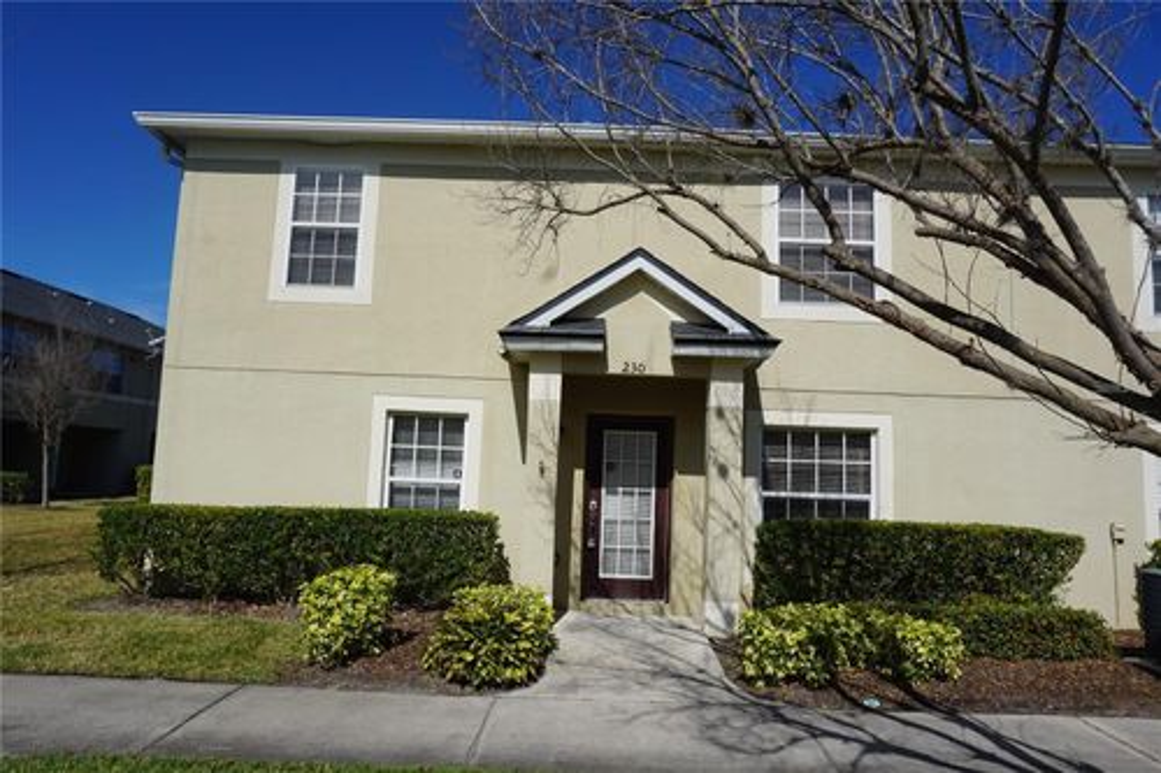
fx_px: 774
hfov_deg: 73.8
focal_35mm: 24
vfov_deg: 53.1
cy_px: 386
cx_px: 580
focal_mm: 16
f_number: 11
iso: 100
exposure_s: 1/320
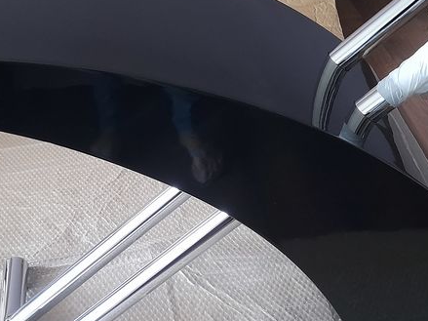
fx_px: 705
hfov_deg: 33.7
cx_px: 179
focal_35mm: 57
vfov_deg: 25.6
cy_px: 180
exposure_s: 1/50
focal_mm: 4.6
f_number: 2
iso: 320
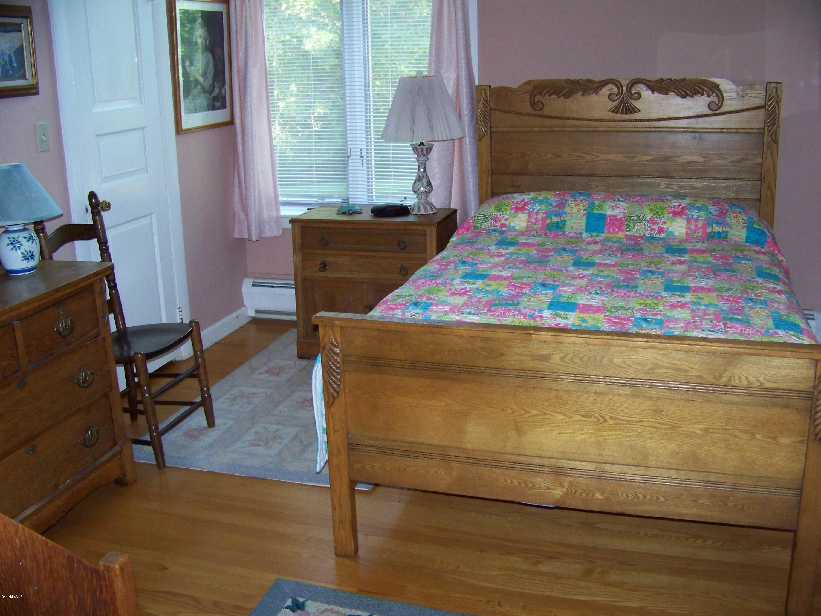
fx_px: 854
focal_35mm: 36
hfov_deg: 51.4
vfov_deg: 39.7
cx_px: 410
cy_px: 308
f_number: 2.8
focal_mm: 5.85
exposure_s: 1/30
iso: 200
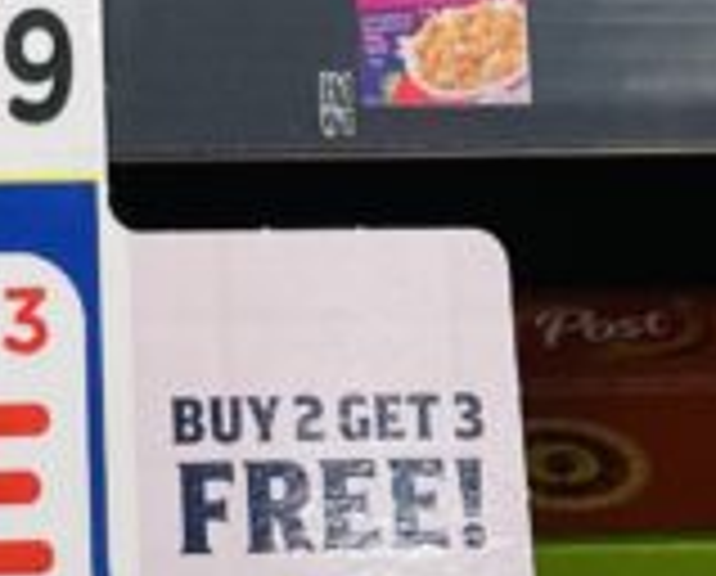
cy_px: -882
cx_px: 104
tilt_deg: -6.7
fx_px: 3463
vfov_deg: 8.5
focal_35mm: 163
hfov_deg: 11.7
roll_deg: +0.6
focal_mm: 4.2
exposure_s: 1/120
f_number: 1.6
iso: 100
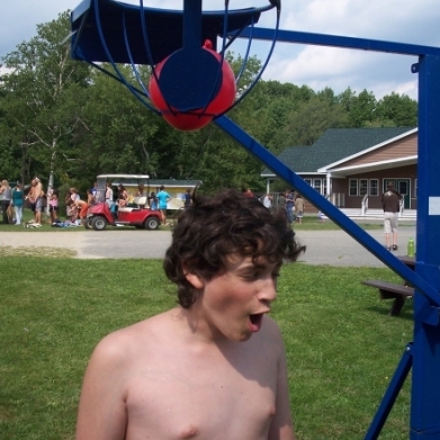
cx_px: 228
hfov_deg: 36.1
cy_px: 216
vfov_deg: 36.1
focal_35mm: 47
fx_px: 676
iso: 100
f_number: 4
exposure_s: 1/750
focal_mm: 8
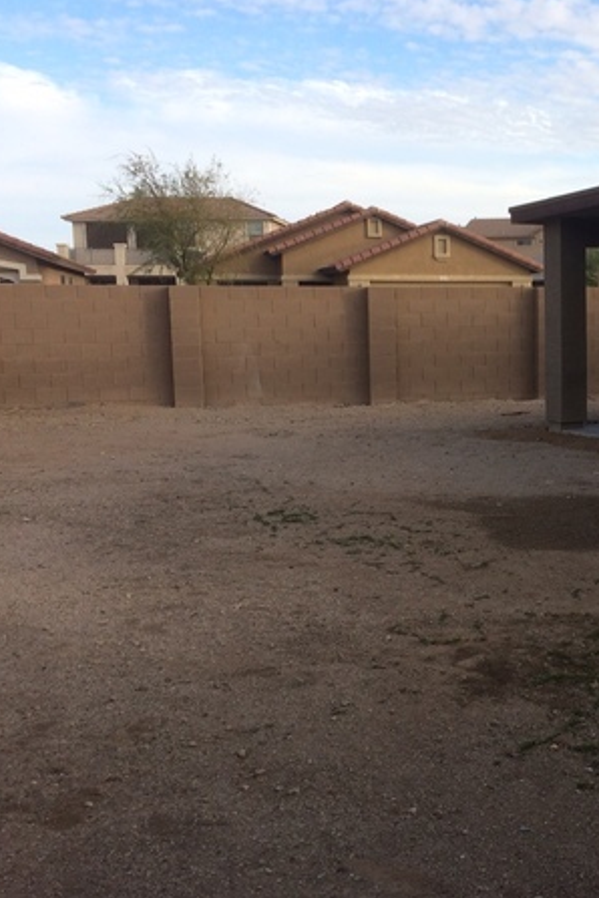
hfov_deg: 28.3
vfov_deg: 43.6
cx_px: 578
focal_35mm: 45
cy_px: 452
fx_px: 1123
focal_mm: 4.15
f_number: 2.2
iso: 32
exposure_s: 1/720
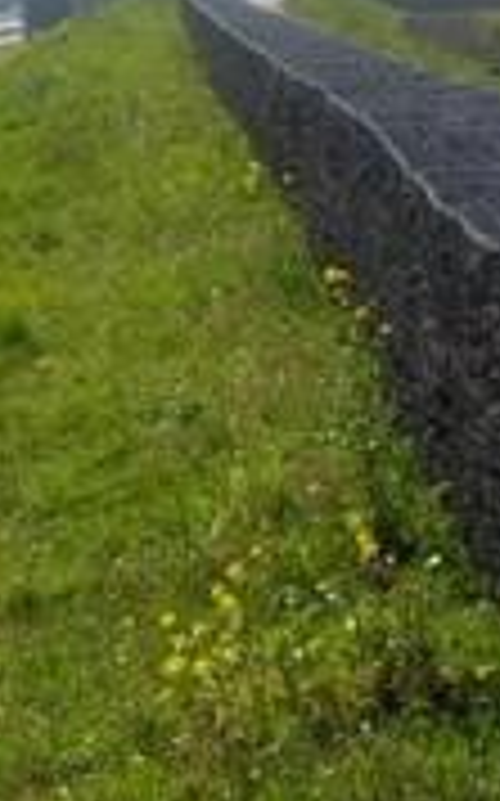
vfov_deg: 14.4
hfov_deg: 8.8
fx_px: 3166
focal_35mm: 145
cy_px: 234
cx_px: -293
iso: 64
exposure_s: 1/125
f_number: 8
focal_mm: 7.9
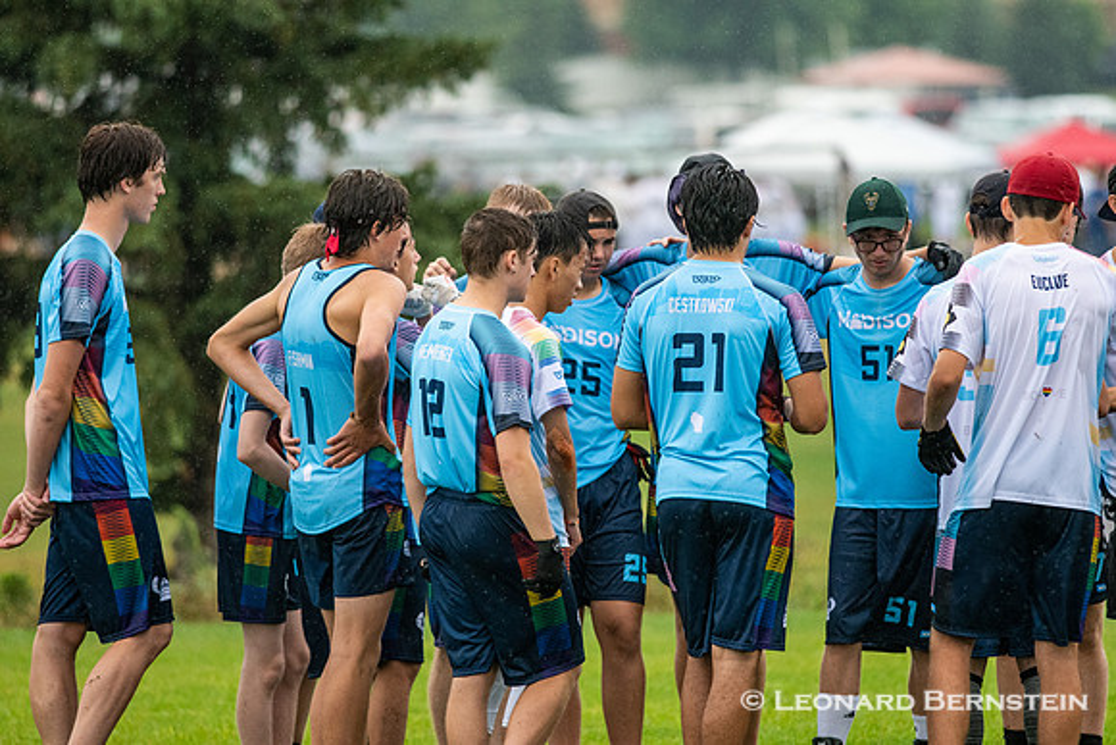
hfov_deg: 4.6
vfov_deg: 3.1
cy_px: 372
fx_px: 13953
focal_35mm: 450
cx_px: 558
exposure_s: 1/2000
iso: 1600
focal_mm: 300
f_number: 4
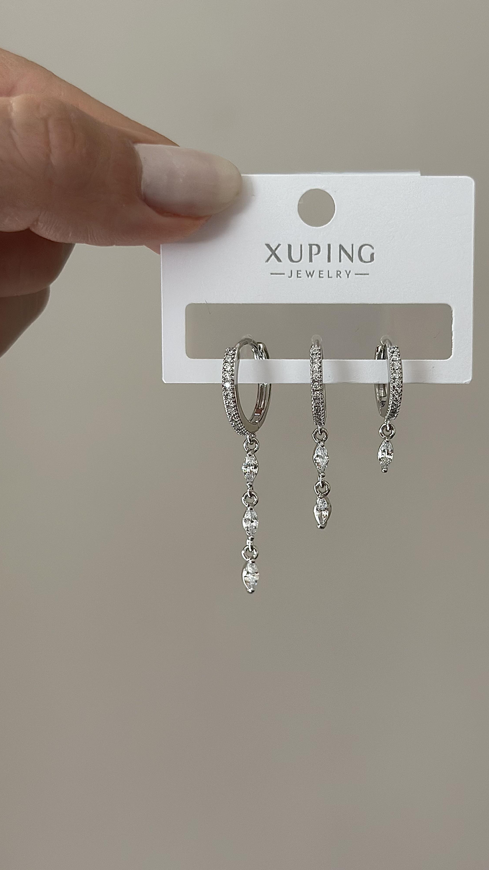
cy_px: 441
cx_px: 315
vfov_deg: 39.2
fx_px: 1222
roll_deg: +1.6
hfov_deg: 22.6
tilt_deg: -5.8
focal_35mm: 53
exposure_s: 1/68
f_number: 1.78
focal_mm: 6.86
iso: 125
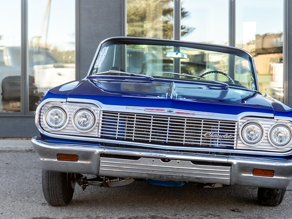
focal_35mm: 89
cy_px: 85
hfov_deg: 22.0
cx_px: 172
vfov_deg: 16.6
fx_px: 751
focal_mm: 50
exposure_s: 1/60
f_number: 4
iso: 100
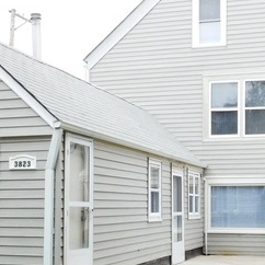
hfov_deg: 24.6
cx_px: 150
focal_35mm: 70
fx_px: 606
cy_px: 189
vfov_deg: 24.5
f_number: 3.2
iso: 125
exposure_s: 1/400
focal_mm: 5.3
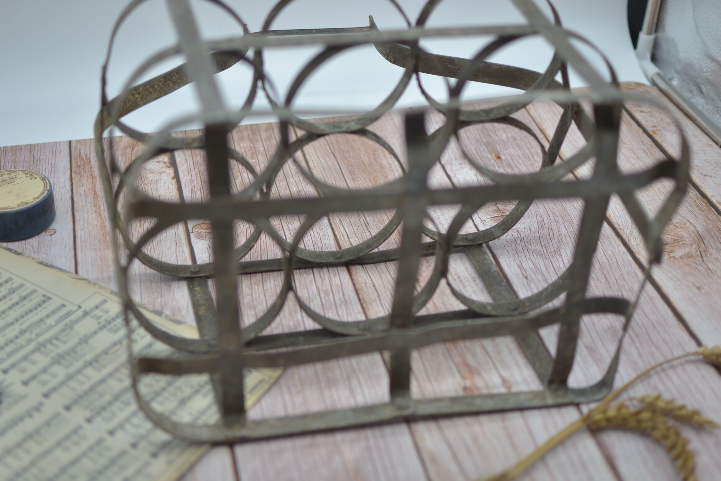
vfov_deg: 25.8
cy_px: 240
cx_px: 360
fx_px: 1051
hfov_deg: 37.9
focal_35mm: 52
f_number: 1.8
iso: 100
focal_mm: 35
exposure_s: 1/500
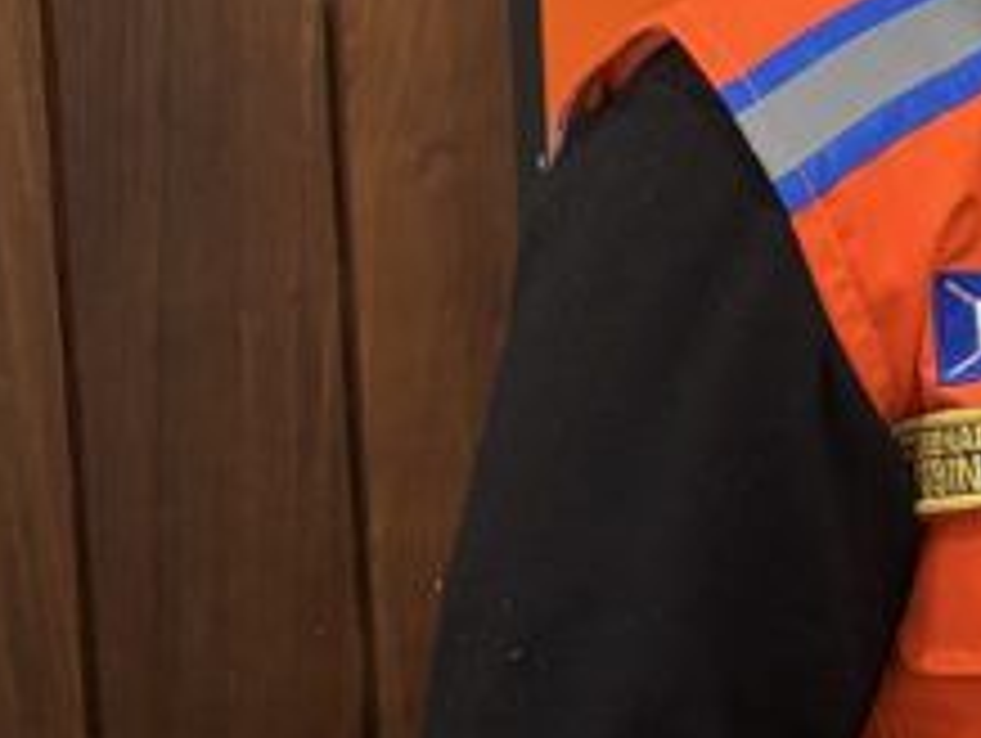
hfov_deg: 14.1
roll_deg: +0.4
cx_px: 1814
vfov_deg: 12.1
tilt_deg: -7.0
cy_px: 94
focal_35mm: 122
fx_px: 3461
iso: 320
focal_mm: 5.96
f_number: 1.6
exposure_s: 1/60
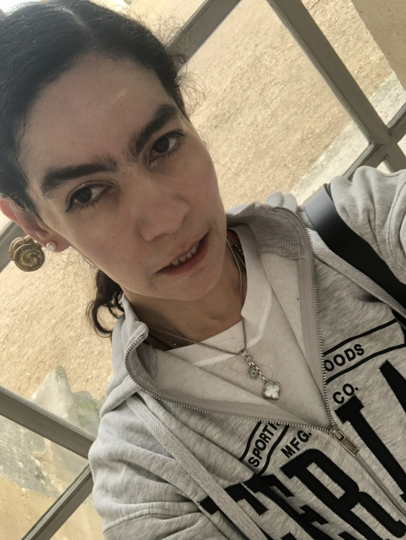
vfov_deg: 56.8
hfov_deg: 44.2
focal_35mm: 32
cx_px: 203
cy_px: 270
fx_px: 500
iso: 50
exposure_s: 1/120
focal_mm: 2.87
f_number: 2.2
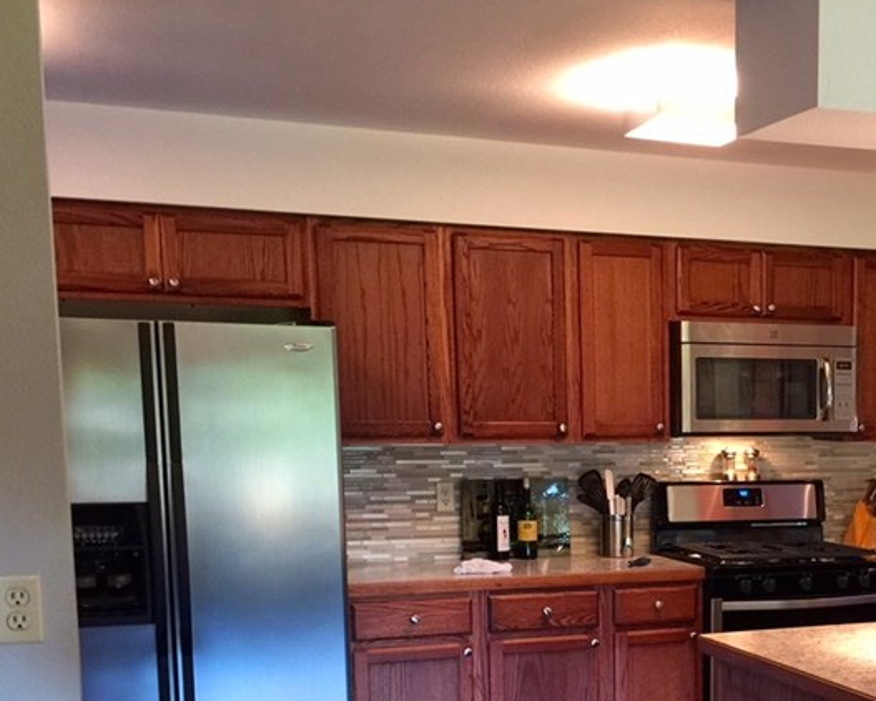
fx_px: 1426
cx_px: 770
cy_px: 618
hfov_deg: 32.6
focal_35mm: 55
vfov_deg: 26.8
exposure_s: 1/15
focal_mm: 4.15
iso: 100
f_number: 2.2
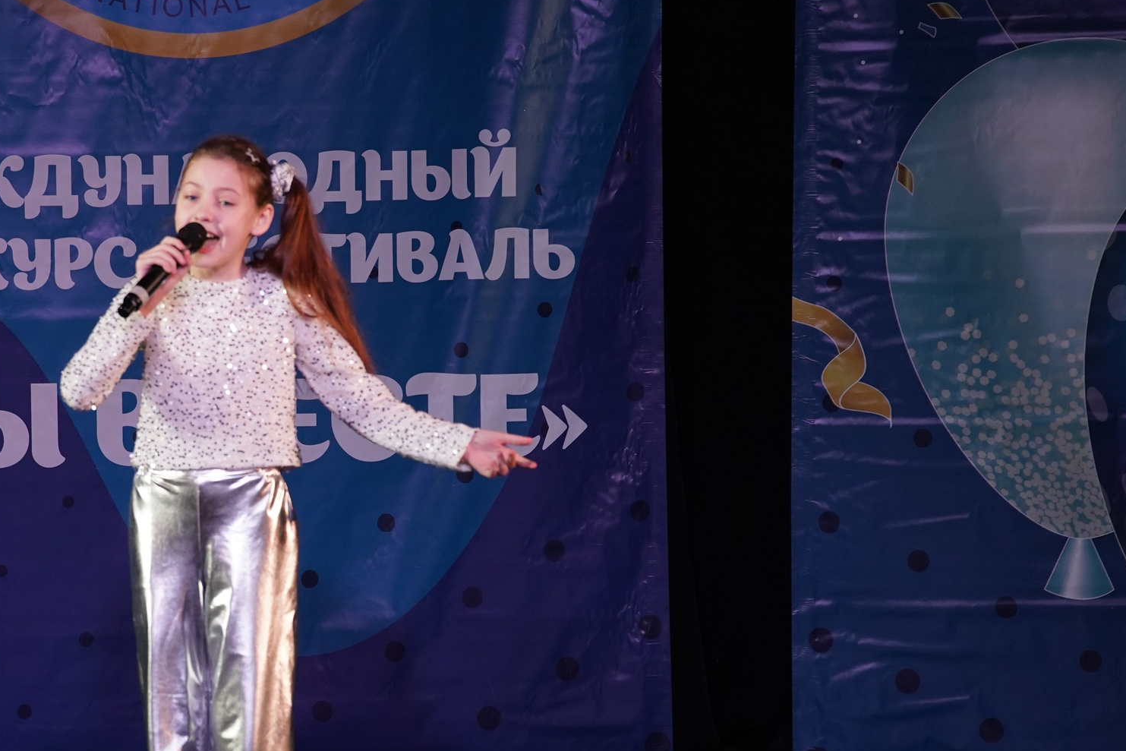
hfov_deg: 7.9
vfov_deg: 5.3
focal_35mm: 259
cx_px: 220
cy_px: 504
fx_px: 8101
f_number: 4
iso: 1600
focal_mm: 150
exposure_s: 1/400
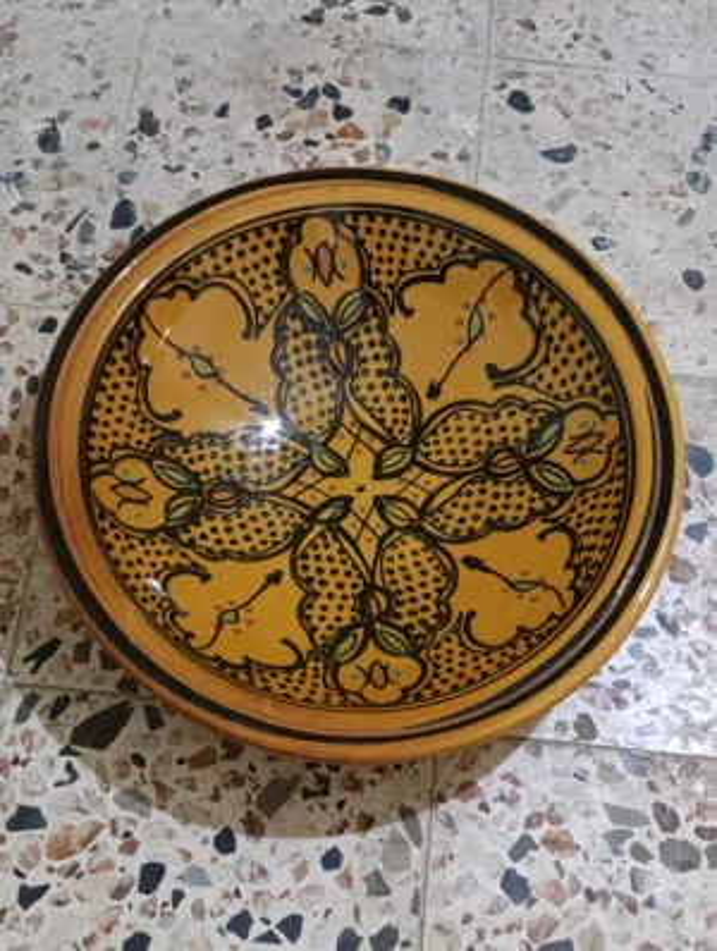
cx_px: 358
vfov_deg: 41.2
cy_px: 476
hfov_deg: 31.6
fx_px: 1266
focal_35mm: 46
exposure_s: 1/25
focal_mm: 6.14
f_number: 1.6
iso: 2000
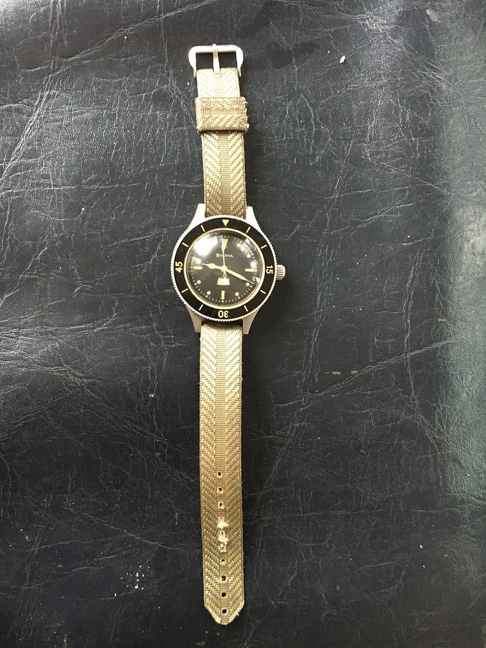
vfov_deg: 61.7
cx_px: 243
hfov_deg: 48.2
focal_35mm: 29
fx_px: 543
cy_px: 324
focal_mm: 4.15
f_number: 2.2
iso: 200
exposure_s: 1/30
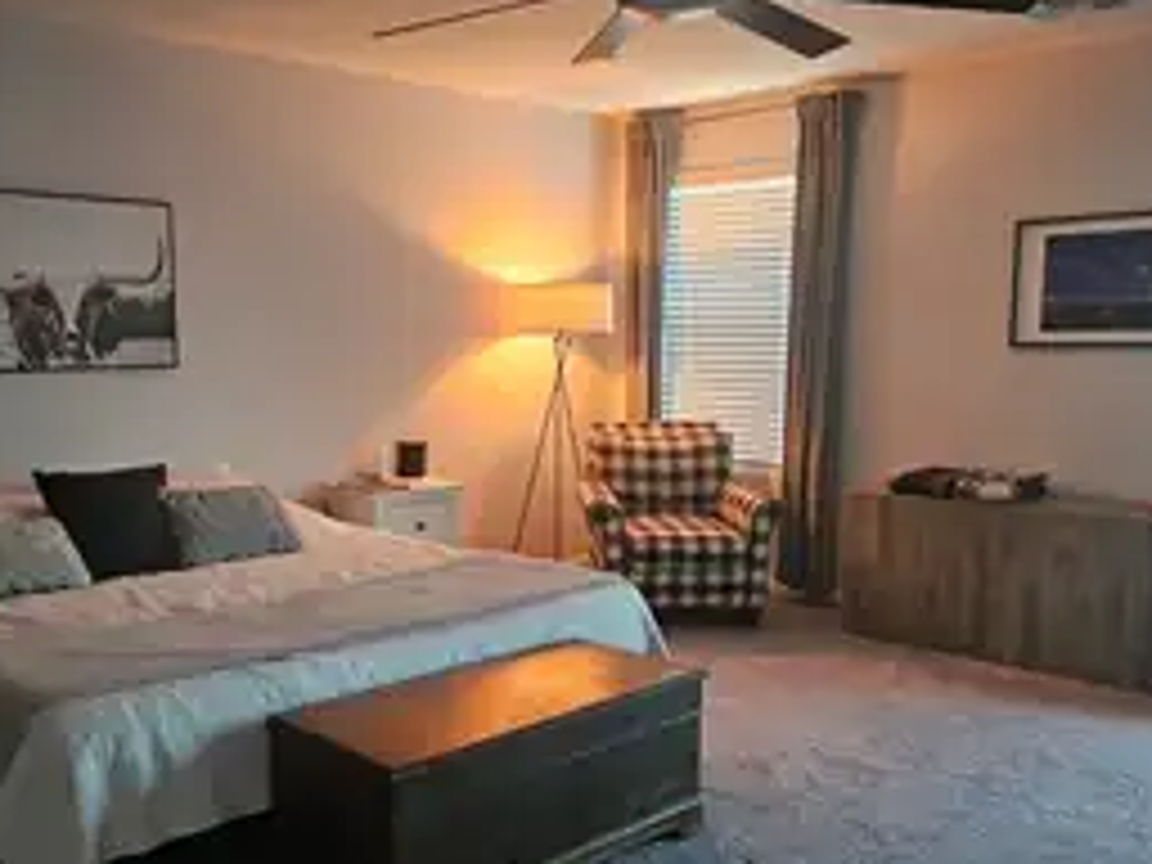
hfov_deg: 50.9
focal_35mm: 36
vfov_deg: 39.6
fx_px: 1198
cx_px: 446
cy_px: 490
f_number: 1.8
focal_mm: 5.4
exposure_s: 1/30
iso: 640
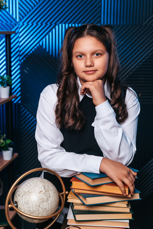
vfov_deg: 35.6
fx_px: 357
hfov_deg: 24.2
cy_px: 114
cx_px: 76
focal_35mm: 56
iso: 100
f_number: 5
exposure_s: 1/125
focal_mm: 56
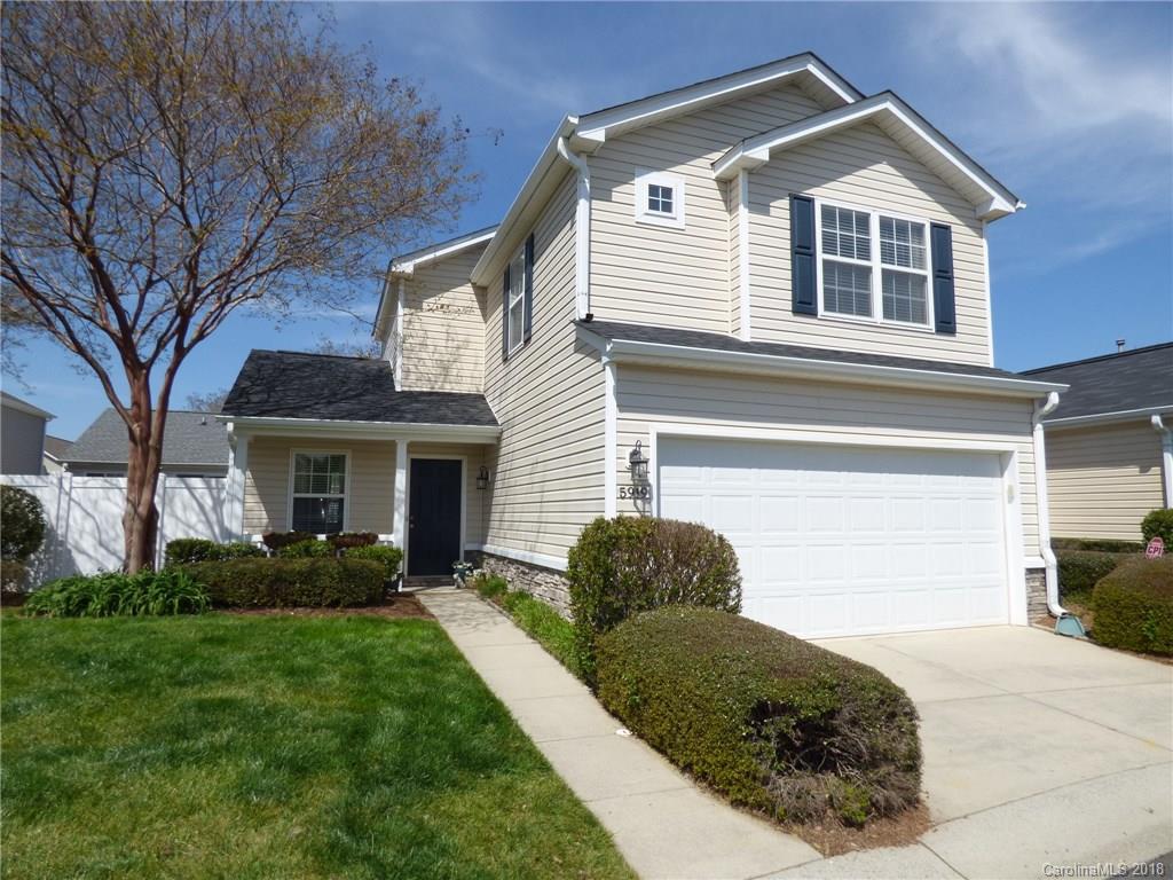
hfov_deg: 81.7
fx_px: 678
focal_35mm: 20
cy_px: 440
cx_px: 586
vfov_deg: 66.0
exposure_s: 1/2000
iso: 100
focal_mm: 3.58
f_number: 3.2
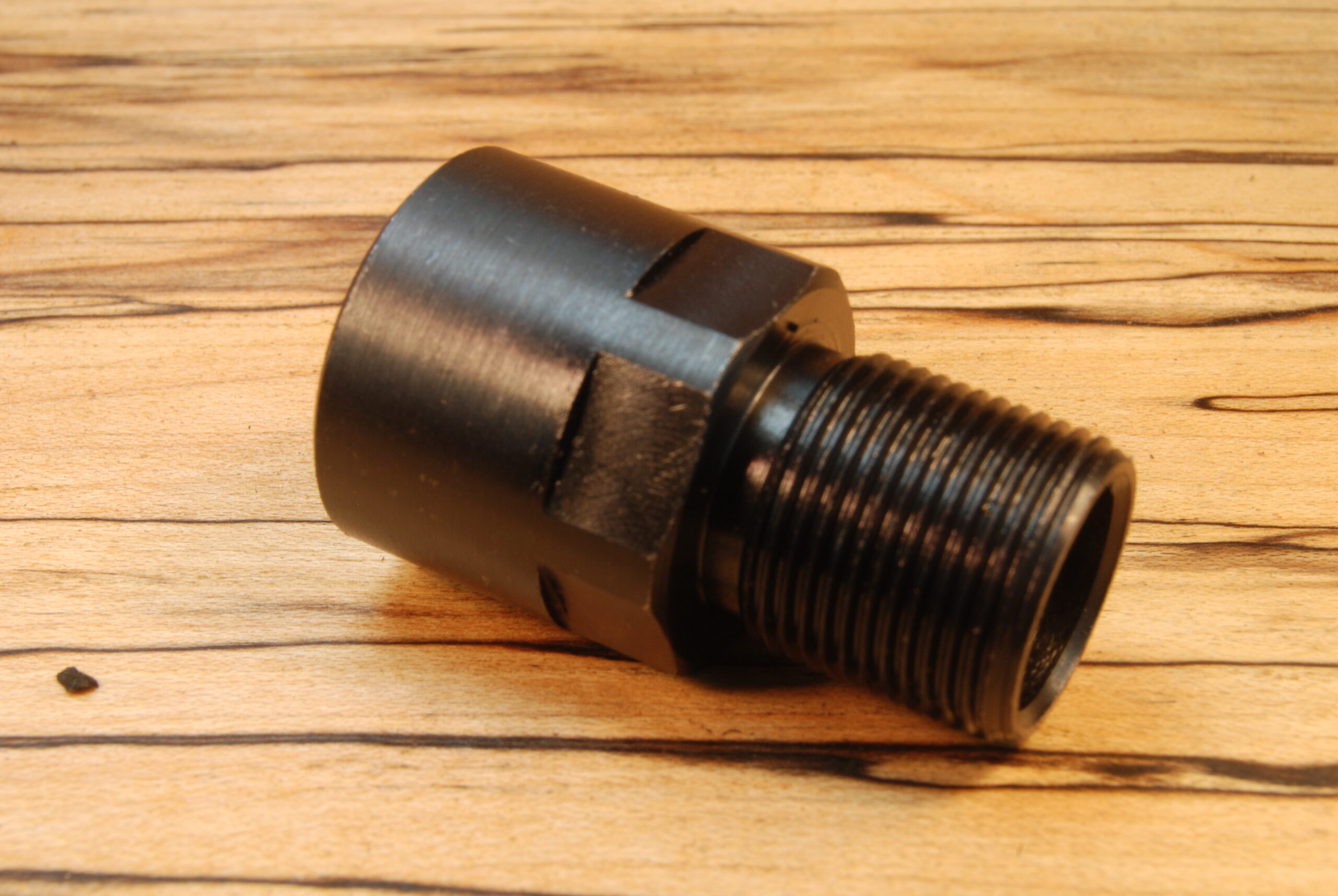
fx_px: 3070
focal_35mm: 82
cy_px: 448
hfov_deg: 24.6
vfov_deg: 16.6
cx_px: 669
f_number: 20
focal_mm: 55
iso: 200
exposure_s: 1/10
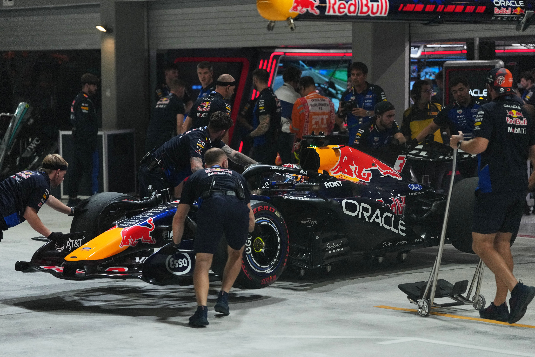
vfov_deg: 11.1
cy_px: 178
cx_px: 268
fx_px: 1843
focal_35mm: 124
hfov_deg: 16.5
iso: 2500
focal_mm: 124
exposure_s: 1/3200
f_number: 2.8
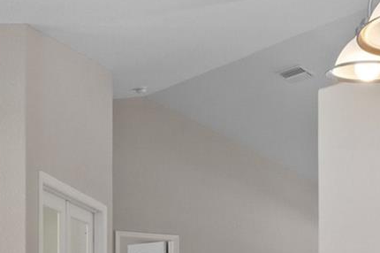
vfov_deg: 19.2
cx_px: 212
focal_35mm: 67
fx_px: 707
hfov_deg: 30.1
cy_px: 296
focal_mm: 12
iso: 320
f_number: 8
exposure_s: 1/5
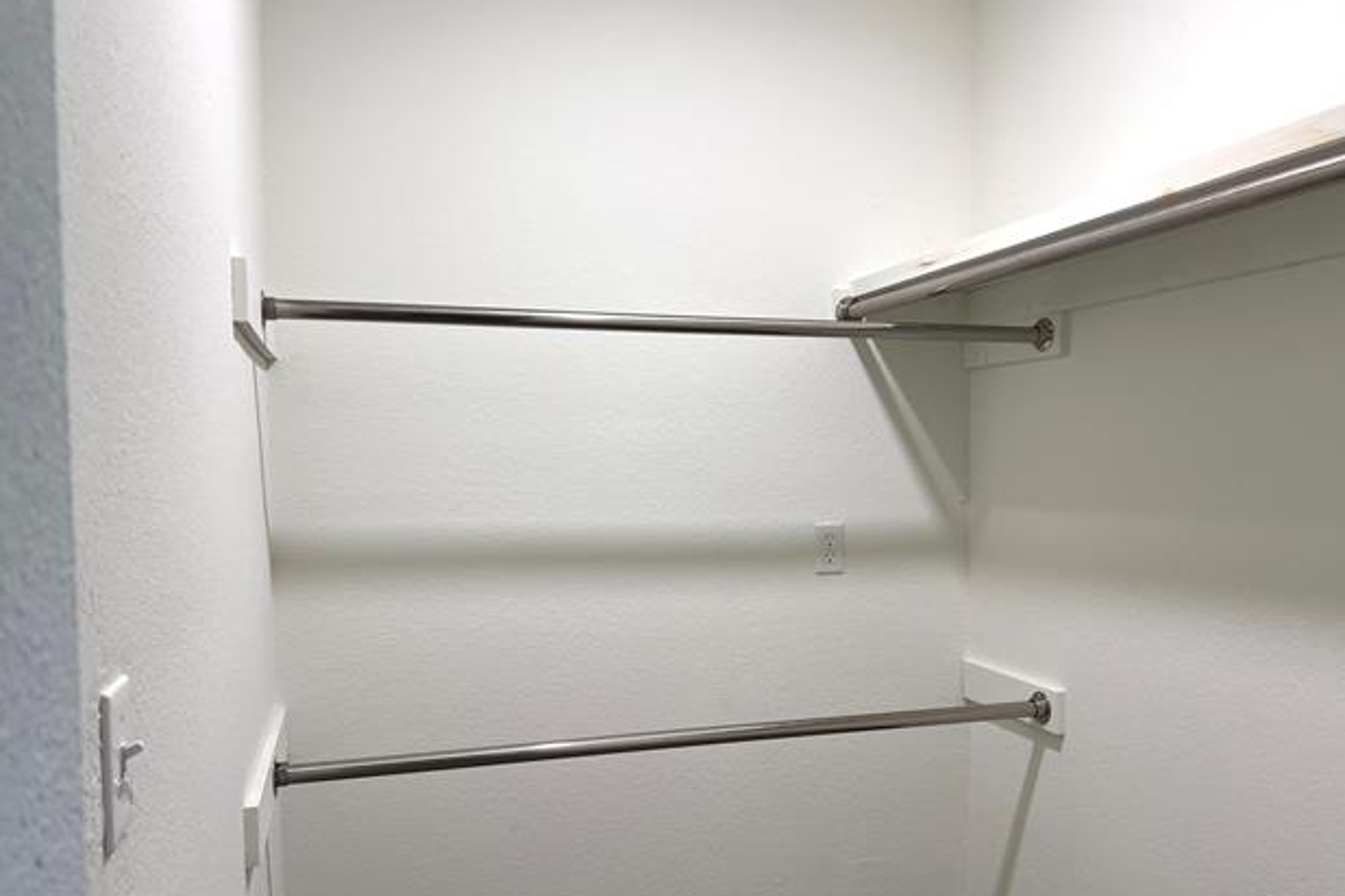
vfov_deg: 46.3
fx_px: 1046
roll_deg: -0.7
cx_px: 675
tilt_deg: -3.8
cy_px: 491
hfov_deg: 65.5
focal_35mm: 28
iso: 80
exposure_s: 1/120
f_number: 1.5
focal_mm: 5.7
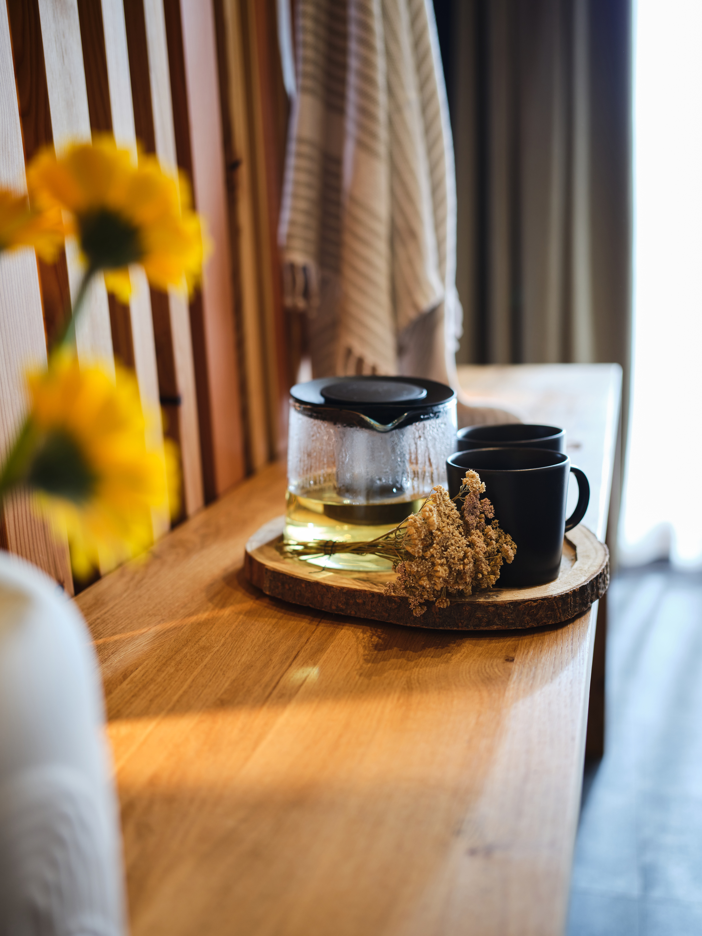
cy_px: 468
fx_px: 973
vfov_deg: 51.4
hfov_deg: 39.7
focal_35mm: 36
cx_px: 351
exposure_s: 1/38
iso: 320
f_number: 2.8
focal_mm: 45
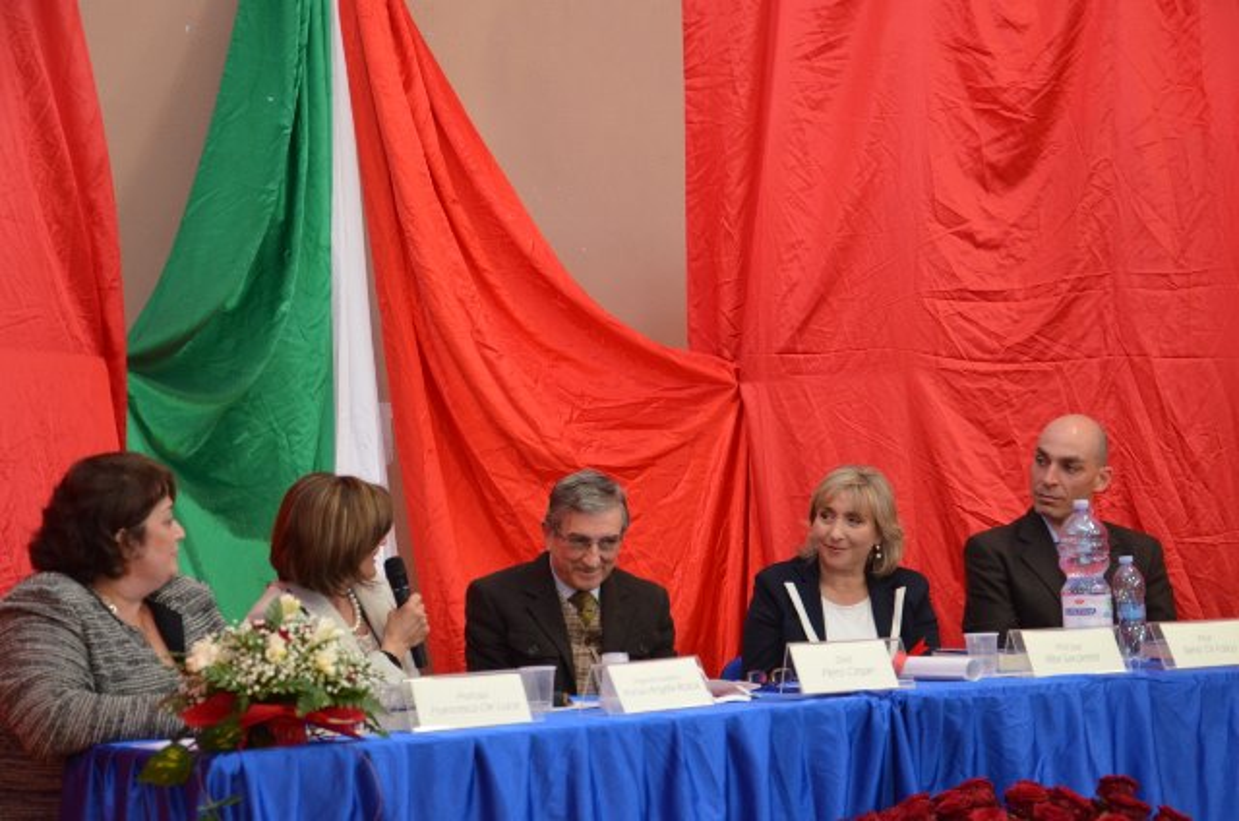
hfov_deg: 26.0
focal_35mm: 78
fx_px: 2679
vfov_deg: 17.4
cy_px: 410
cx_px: 620
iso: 2000
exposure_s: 1/60
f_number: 5
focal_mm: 52
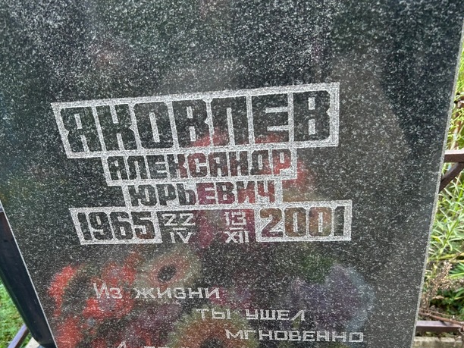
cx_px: 218
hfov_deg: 53.9
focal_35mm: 34
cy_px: 221
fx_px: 456
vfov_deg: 41.4
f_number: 1.5
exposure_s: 1/192
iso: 40
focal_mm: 5.7
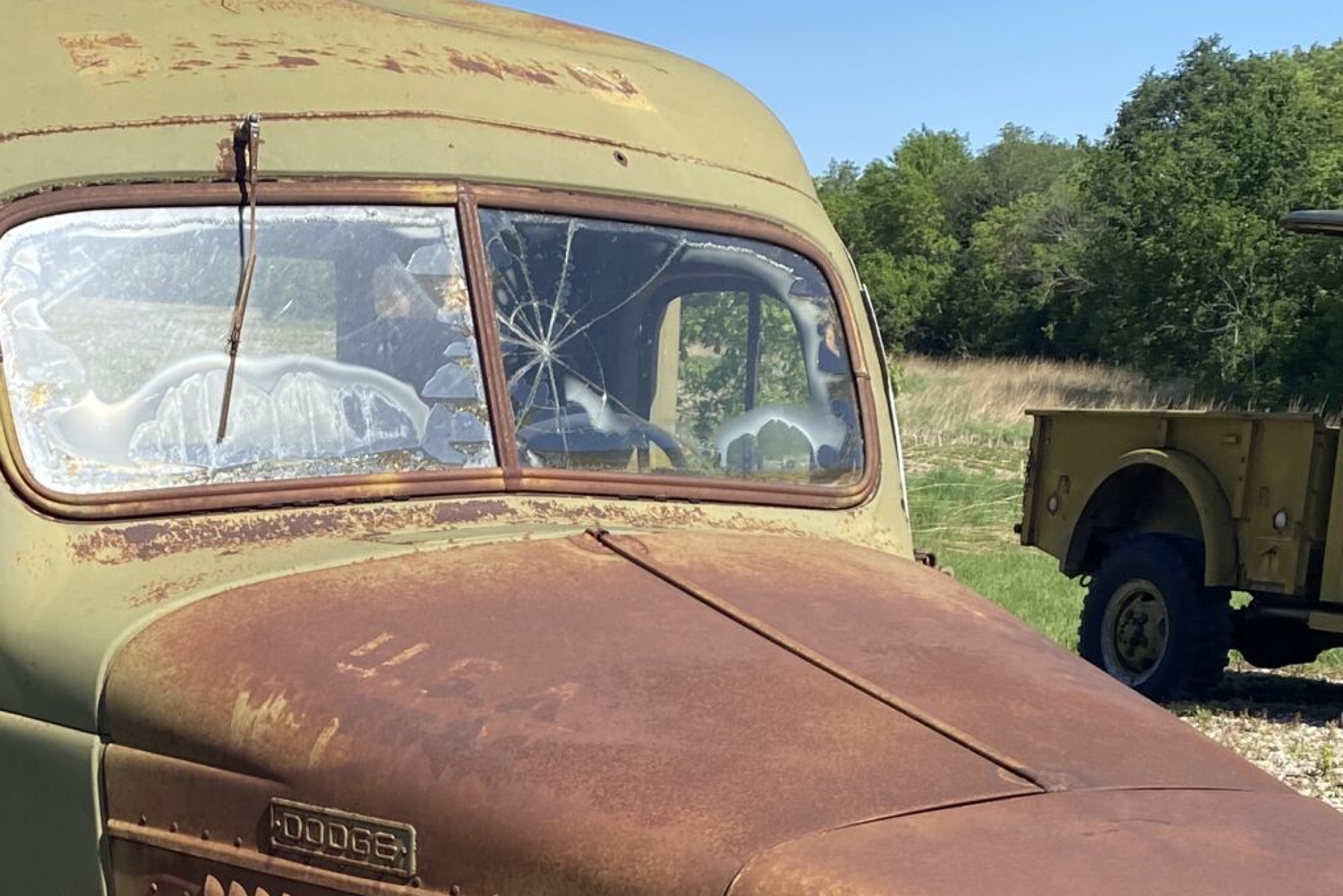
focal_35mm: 68
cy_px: 1045
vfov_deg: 19.0
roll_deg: -1.4
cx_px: 455
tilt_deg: -16.1
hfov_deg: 29.5
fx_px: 2537
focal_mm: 4.25
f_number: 1.8
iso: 32
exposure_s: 1/2028
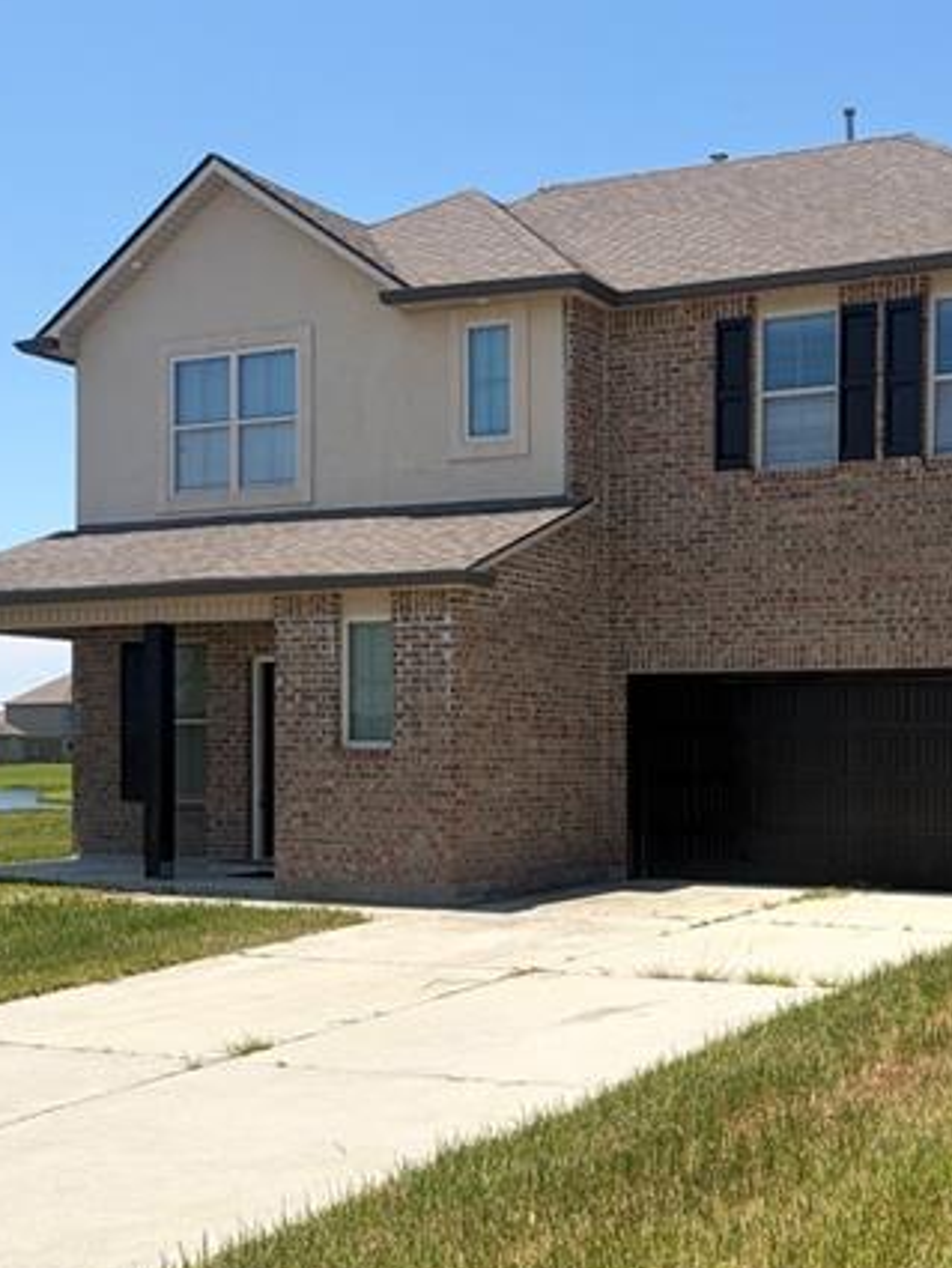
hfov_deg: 30.3
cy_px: 788
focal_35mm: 47
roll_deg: +1.5
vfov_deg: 40.2
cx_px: 728
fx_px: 1723
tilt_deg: -0.7
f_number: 1.6
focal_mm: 5.96
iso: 64
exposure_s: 1/4608
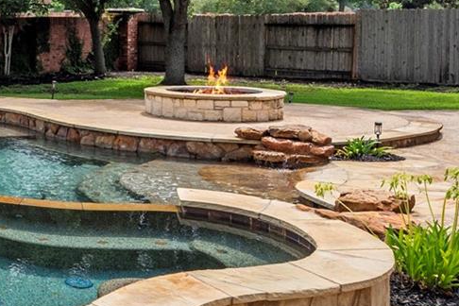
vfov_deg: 22.5
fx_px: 752
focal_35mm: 59
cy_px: 34
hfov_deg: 26.2
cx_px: -206
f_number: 8
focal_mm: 14
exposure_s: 1/250
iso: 100
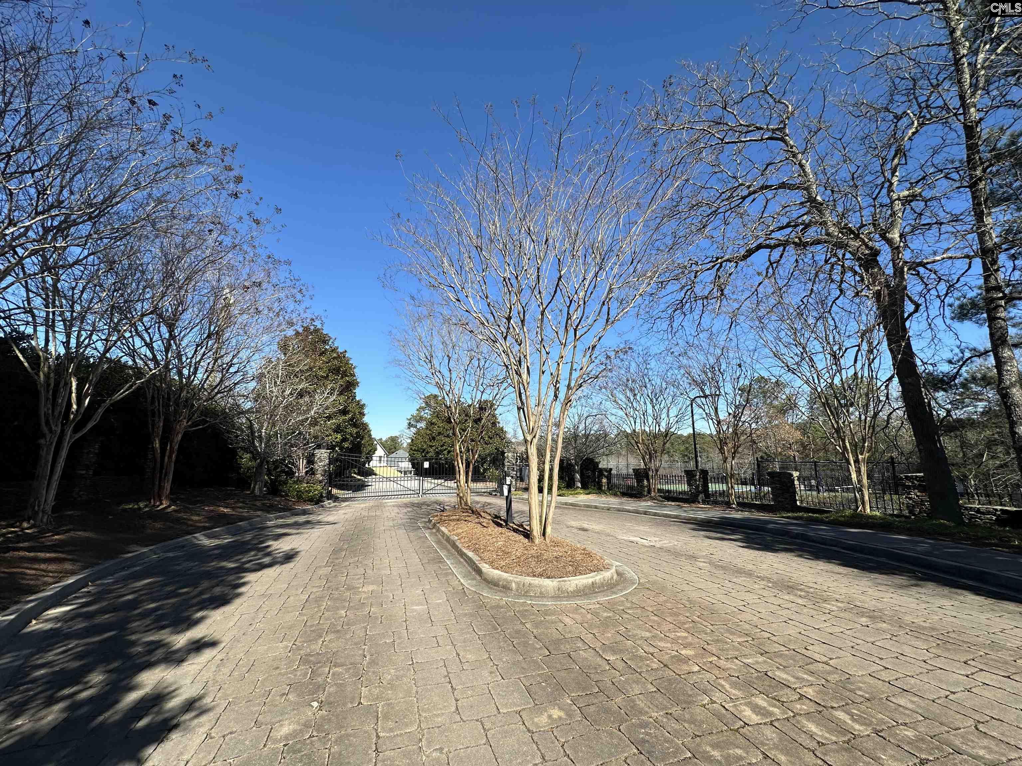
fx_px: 413
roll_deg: +0.6
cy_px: 383
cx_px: 511
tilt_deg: +9.7
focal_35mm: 14
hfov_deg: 102.1
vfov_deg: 85.7
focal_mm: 2.22
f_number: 2.2
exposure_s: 1/1618
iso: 50
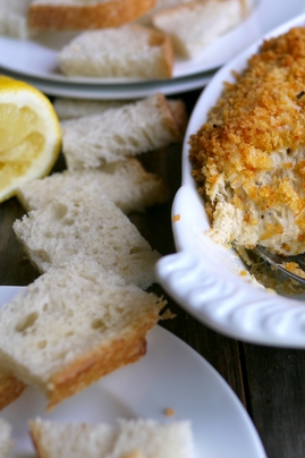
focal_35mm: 74
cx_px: 190
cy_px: 226
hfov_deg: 18.4
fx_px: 941
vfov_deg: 27.4
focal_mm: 25
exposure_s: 1/400
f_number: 2.5
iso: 100
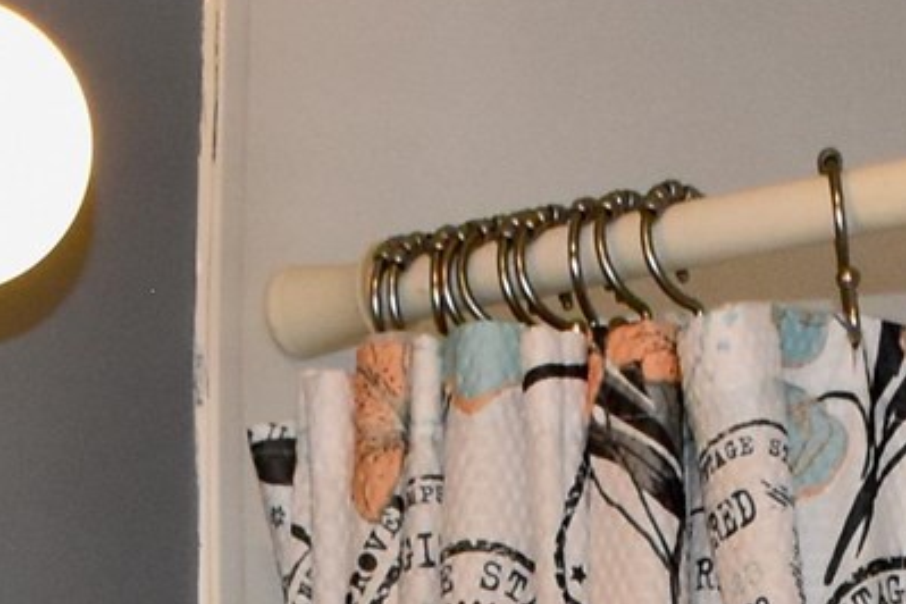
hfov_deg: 9.9
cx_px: 611
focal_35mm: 208
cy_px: 1966
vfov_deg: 6.0
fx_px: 5234
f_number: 5
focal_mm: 18
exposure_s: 1/100
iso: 800
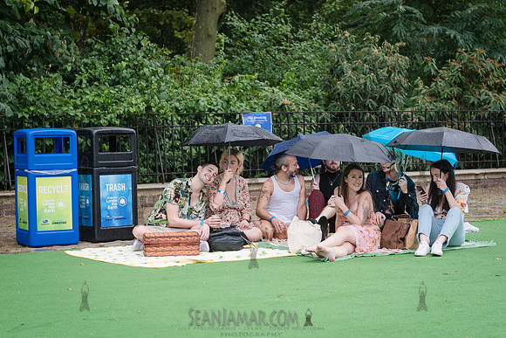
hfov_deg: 26.5
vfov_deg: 17.8
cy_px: 197
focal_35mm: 76
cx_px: 267
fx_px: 1074
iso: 320
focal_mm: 60
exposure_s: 1/160
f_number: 4
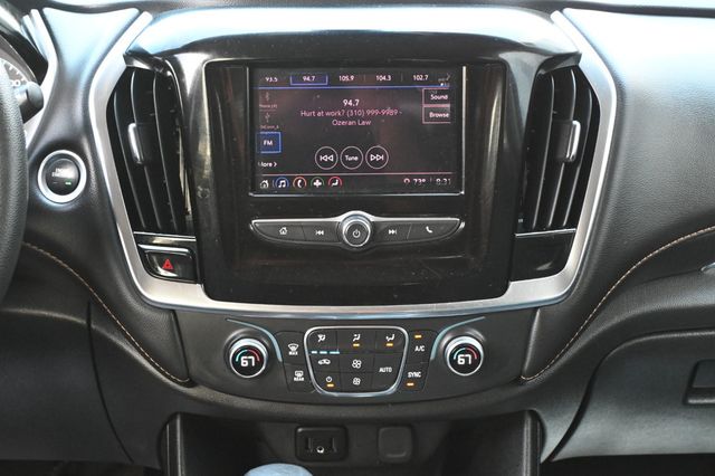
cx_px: 358
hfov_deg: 32.6
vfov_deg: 22.1
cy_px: 238
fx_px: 1221
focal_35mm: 62
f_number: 5.6
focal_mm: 41
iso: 4500
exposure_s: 1/60
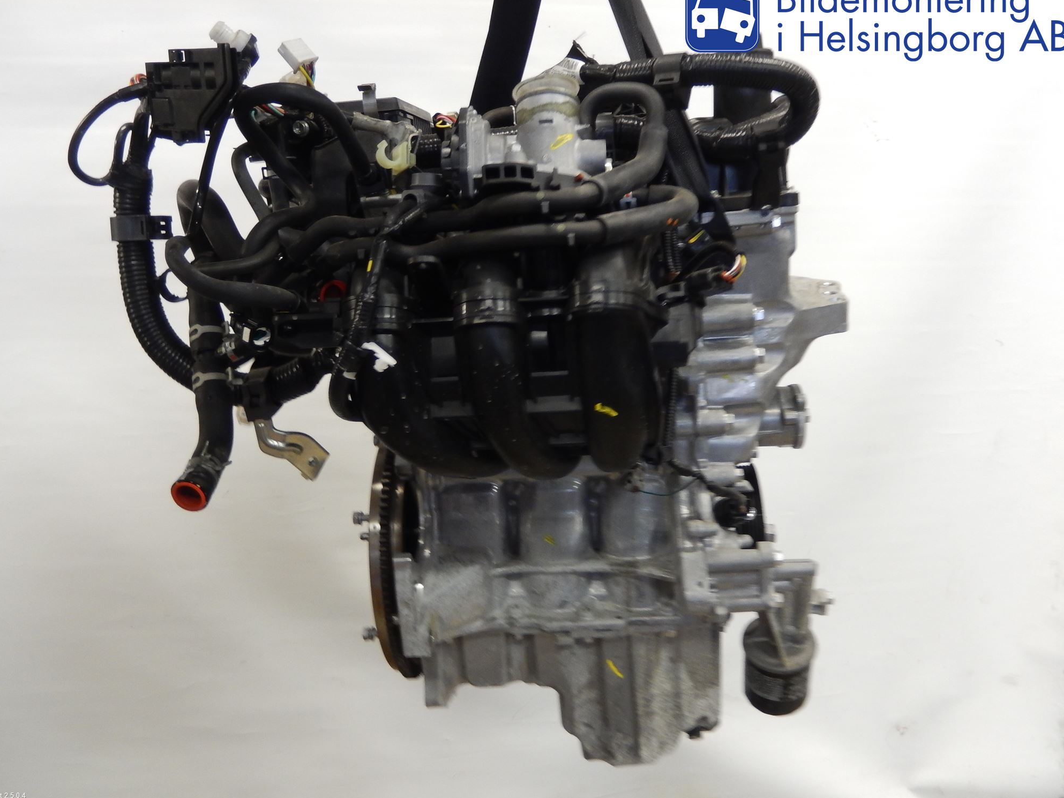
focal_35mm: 33
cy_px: 390
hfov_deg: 55.4
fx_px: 1014
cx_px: 520
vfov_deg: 42.9
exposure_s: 1/20
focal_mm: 5.7
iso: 400
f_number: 3.8
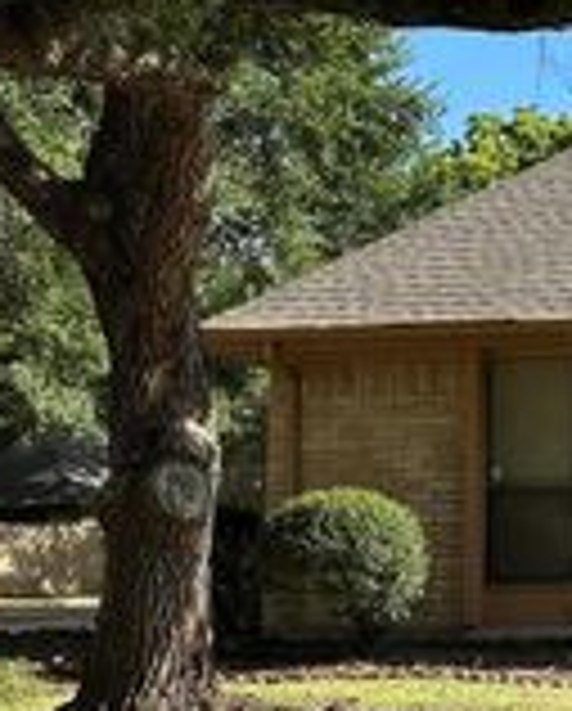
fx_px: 1561
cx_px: 779
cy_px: 389
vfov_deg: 25.7
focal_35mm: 74
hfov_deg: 19.0
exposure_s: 1/1721
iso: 80
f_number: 1.78
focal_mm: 6.86
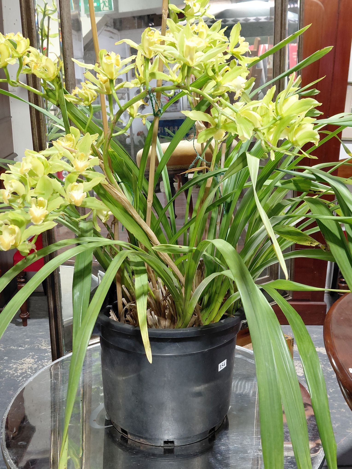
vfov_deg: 69.4
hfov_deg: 54.9
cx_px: 176
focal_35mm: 25
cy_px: 234
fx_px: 339
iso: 200
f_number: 1.8
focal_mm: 4.69
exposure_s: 1/100
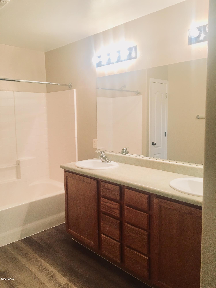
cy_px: 144
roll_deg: +1.1
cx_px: 108
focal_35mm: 29
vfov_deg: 61.7
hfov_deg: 48.2
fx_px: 241
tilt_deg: -6.6
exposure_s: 1/30
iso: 40
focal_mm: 4.15
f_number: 2.2
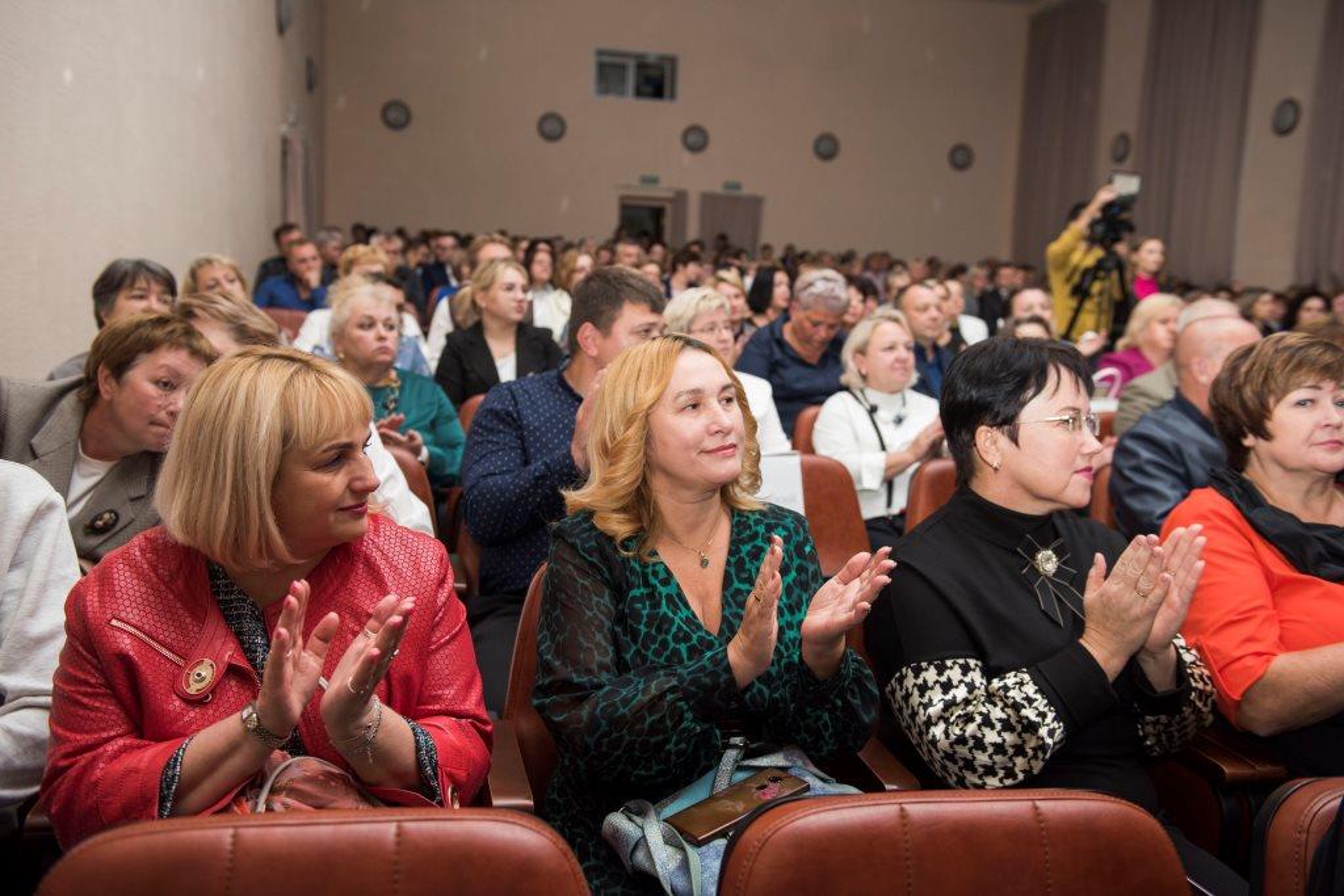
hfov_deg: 58.7
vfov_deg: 41.1
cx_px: 672
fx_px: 1195
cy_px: 448
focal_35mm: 32
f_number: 3.5
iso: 320
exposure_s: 1/250
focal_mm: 32
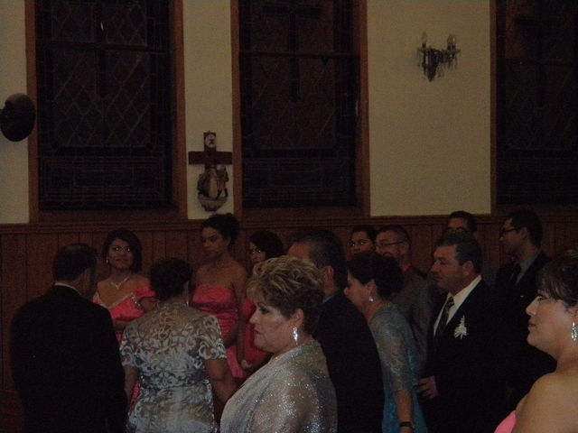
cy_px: 216
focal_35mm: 114
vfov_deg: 13.0
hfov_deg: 17.3
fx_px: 1904
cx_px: 289
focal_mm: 20.1
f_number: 5
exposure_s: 1/100
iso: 800
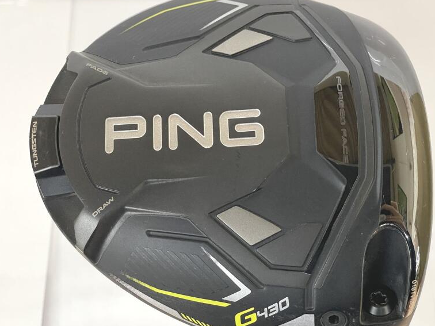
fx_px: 829
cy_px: 183
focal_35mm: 66
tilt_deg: -62.4
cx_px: 240
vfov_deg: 22.2
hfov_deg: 29.4
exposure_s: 1/60
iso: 250
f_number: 2
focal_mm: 6
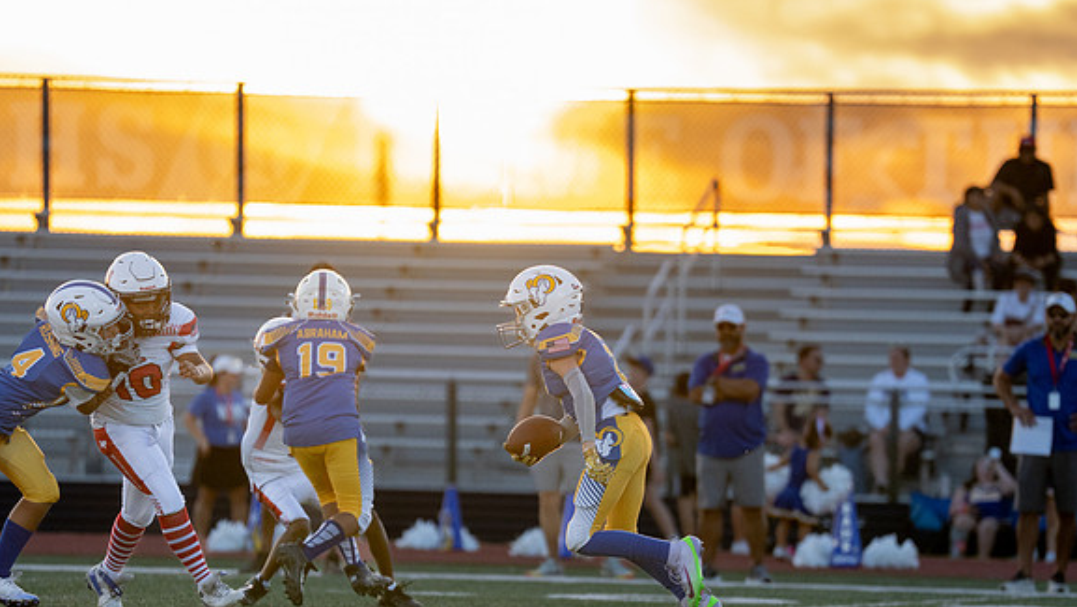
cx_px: 547
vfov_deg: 3.9
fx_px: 8913
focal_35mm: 312
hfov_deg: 6.9
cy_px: 449
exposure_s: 1/2000
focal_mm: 200
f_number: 2.8
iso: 1000
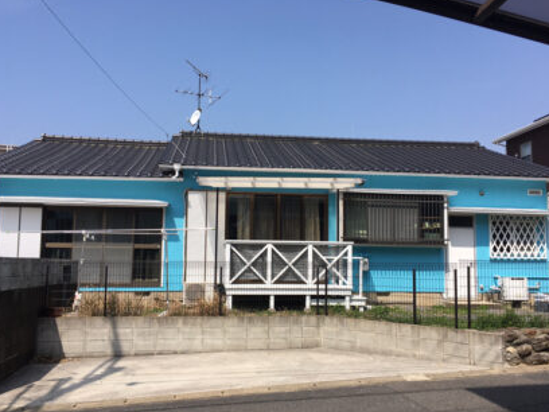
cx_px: 276
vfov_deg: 44.1
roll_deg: -0.6
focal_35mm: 32
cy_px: 221
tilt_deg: +7.0
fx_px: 508
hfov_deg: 56.8
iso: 25
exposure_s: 1/1748
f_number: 2.2
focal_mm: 4.15
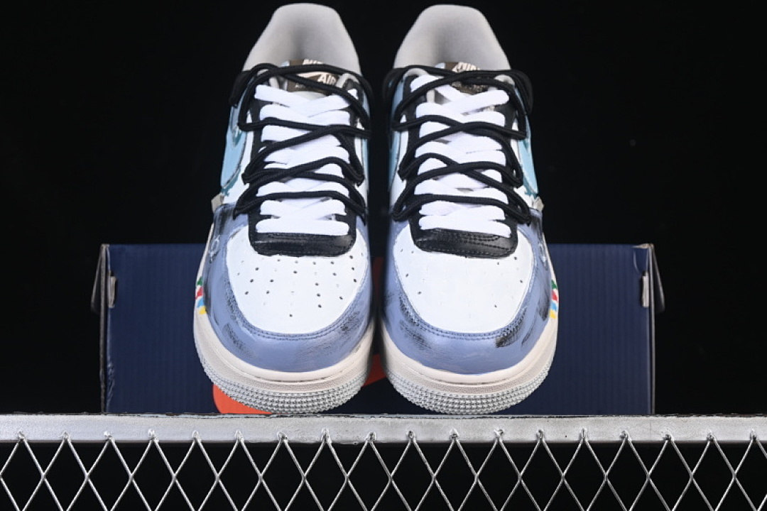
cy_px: 256
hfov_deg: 27.0
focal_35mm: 75
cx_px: 384
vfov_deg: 18.2
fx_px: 1598
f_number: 7.1
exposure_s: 1/80
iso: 160
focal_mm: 50
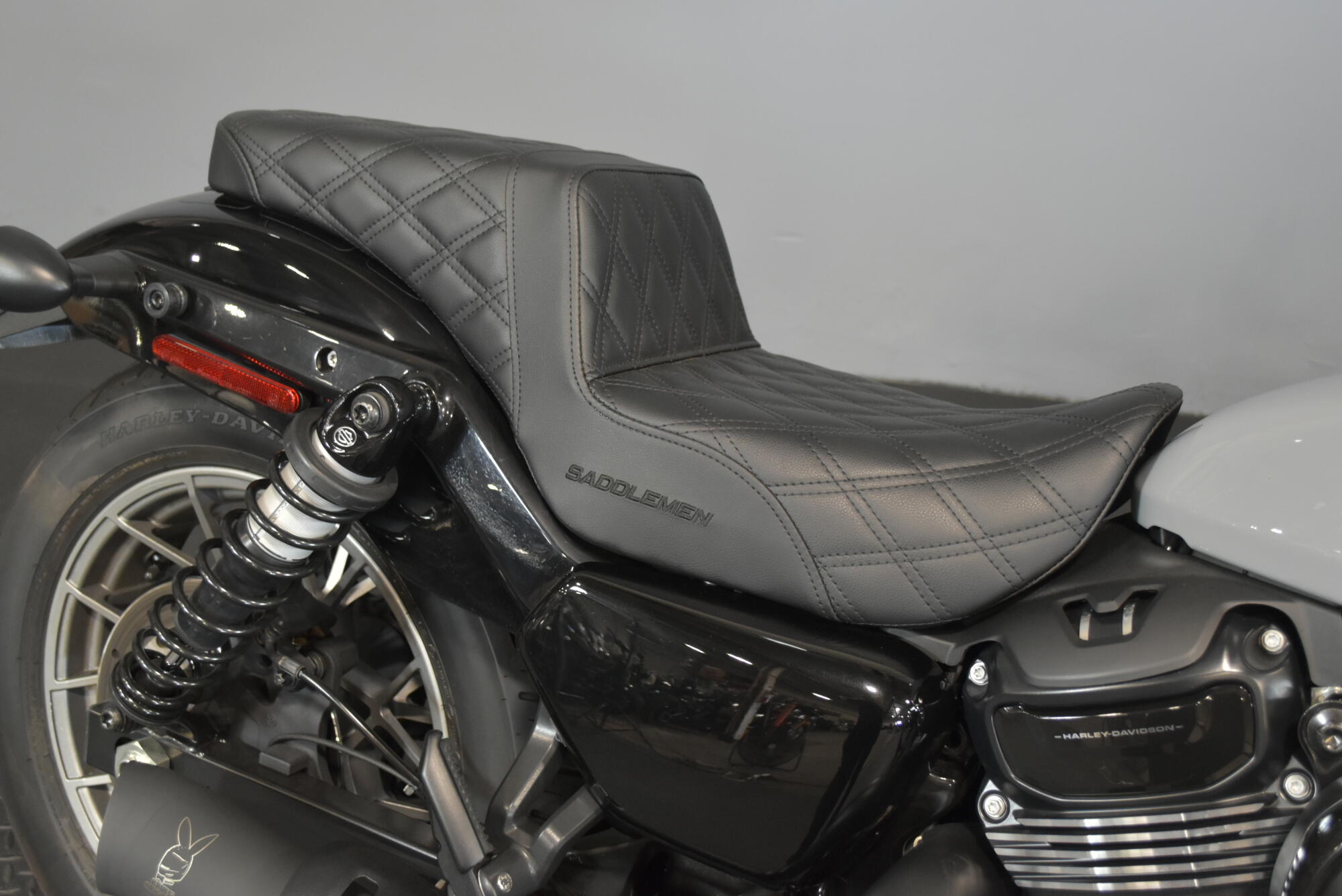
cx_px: 671
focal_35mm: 39
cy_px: 448
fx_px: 1454
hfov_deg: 49.5
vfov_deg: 34.2
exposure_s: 1/25
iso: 1600
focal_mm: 26
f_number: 4.2
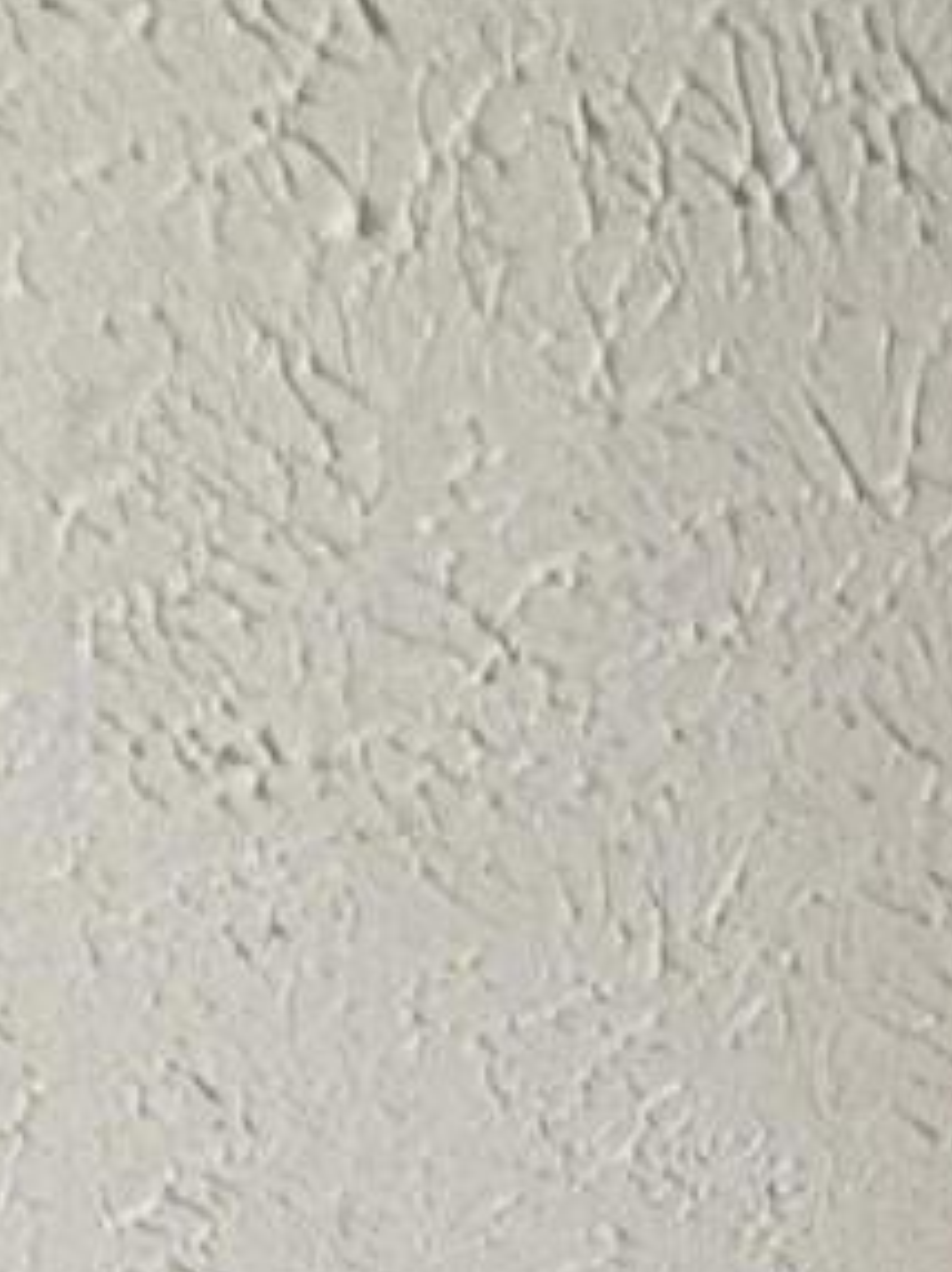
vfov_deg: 9.6
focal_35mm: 98
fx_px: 3599
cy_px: 4430
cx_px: 1508
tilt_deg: -8.8
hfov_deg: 14.0
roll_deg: +2.8
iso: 400
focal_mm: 2.22
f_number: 2.2
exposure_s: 1/60
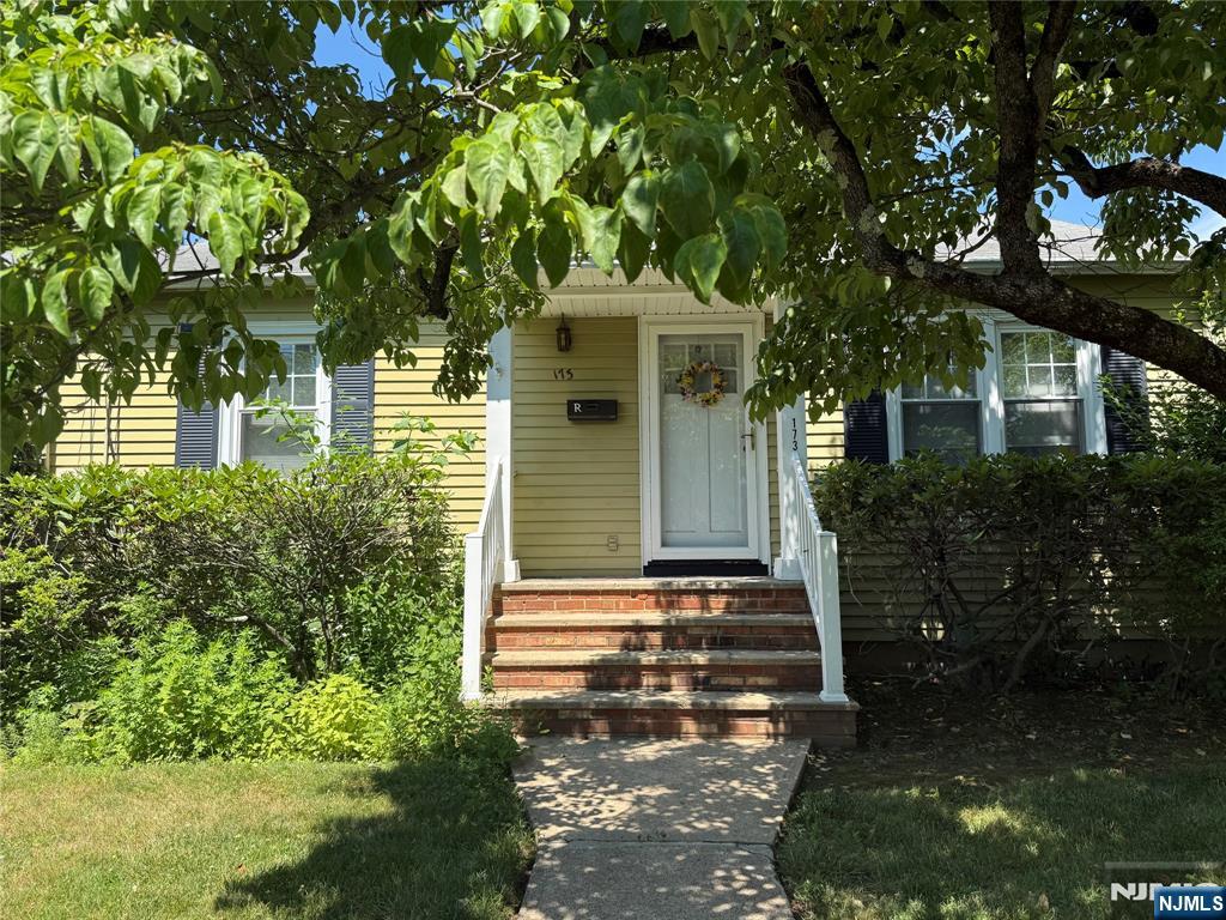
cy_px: 460
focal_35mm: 24
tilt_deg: +5.6
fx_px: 850
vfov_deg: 56.8
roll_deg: +0.4
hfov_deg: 71.6
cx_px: 613
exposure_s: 1/1855
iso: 80
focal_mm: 6.76
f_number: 1.78
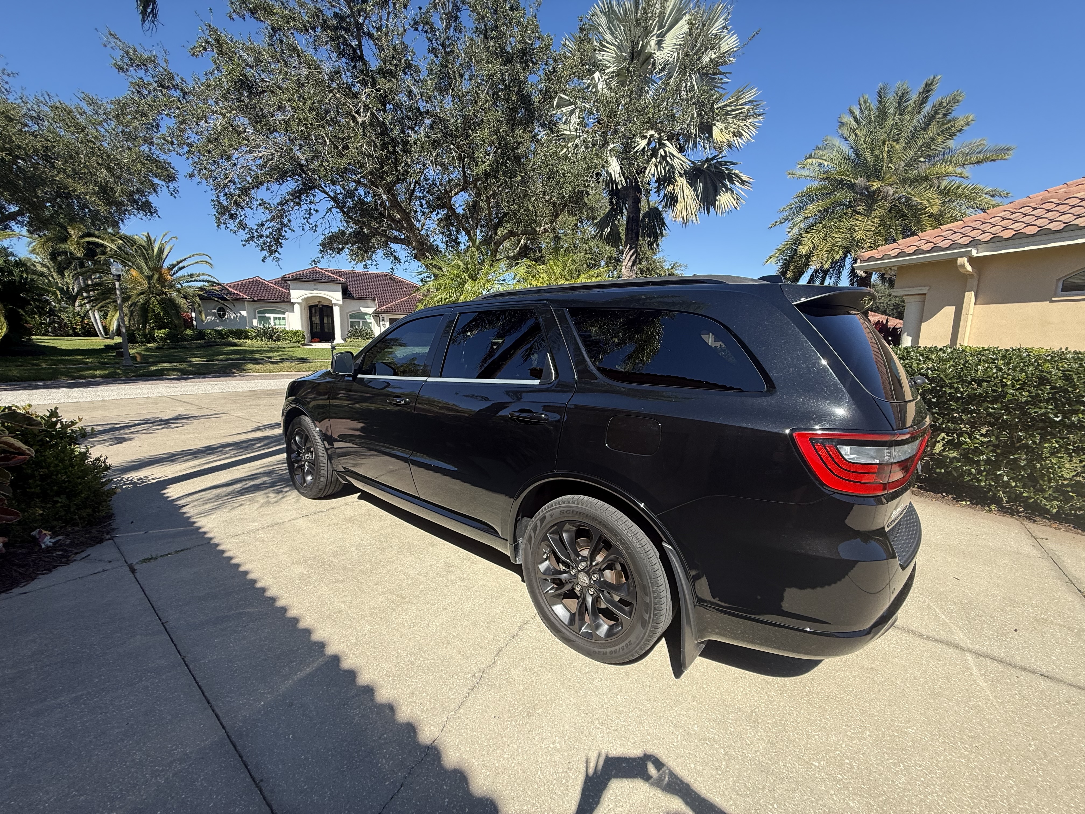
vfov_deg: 85.7
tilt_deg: -10.9
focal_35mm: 14
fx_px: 439
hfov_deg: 102.1
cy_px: 407
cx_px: 542
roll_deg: -3.3
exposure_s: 1/709
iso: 50
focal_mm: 2.22
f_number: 2.2
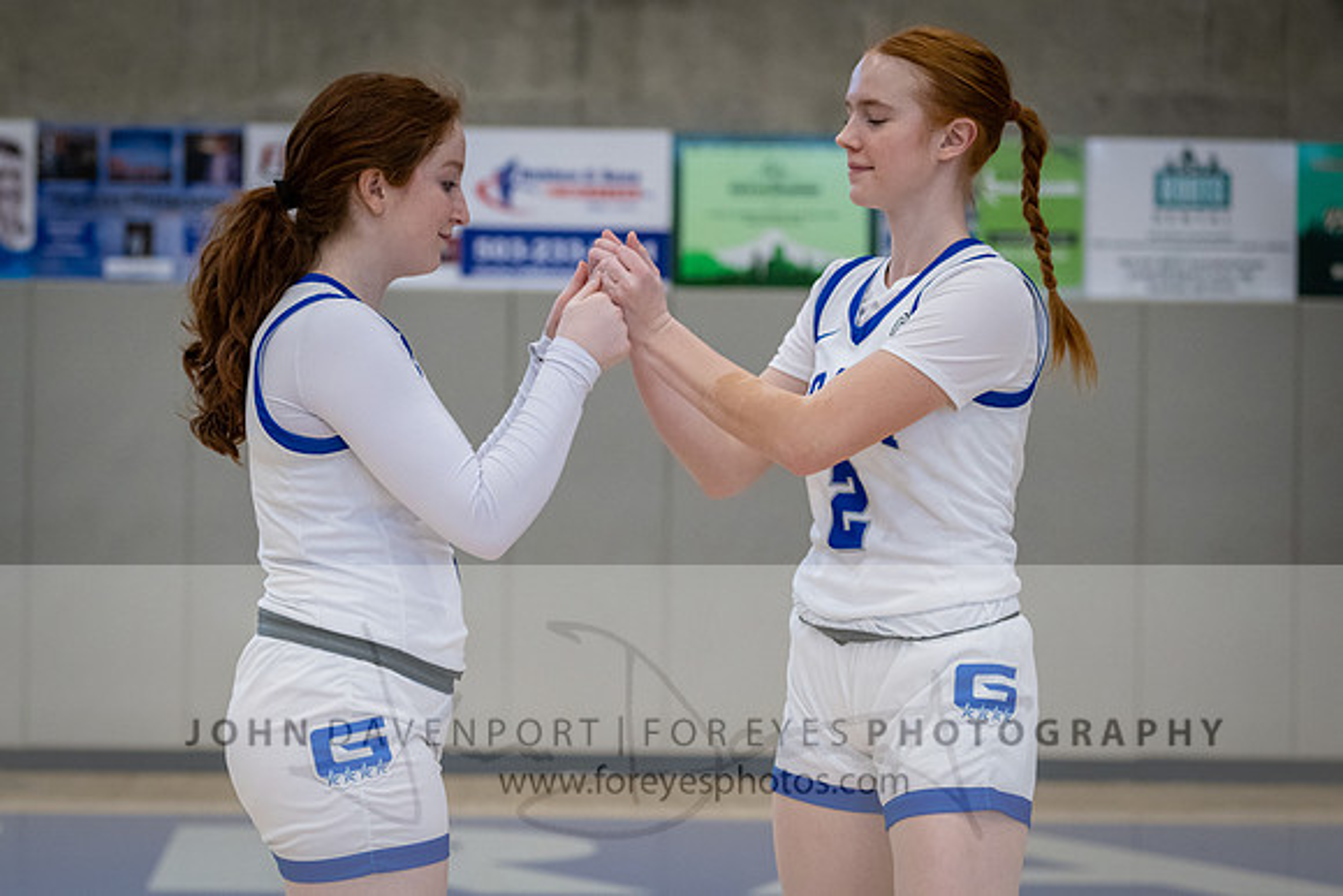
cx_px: 532
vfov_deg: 14.9
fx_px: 3435
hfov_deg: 22.1
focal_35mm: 92
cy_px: 471
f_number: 2.8
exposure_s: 1/1000
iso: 2000
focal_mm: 70
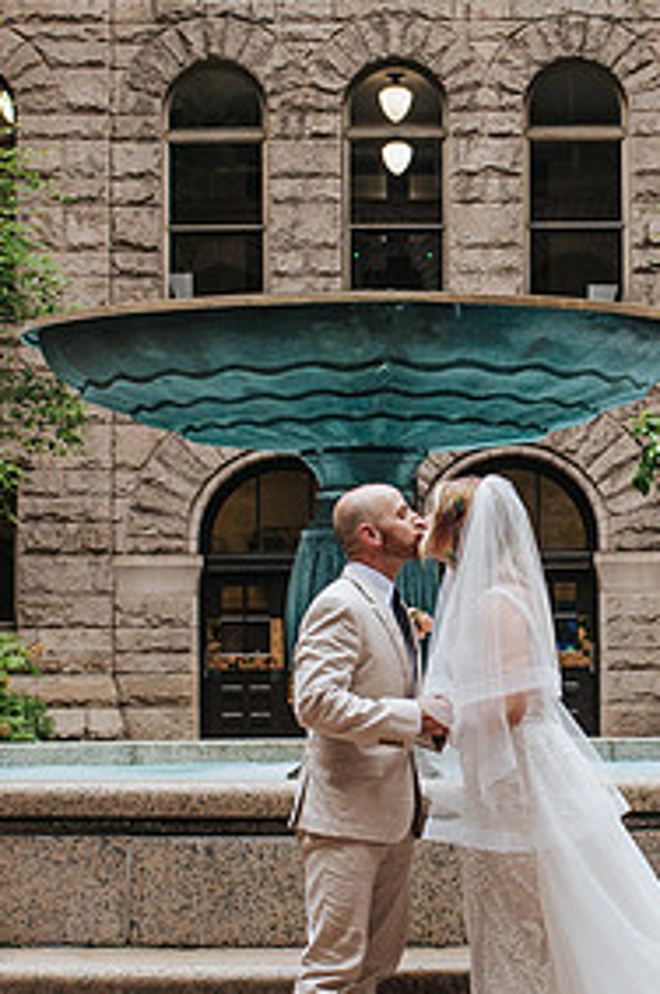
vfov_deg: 15.8
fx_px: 3584
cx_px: 530
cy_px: 540
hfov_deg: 10.5
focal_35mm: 130
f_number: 4
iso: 800
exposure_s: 1/400
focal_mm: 35
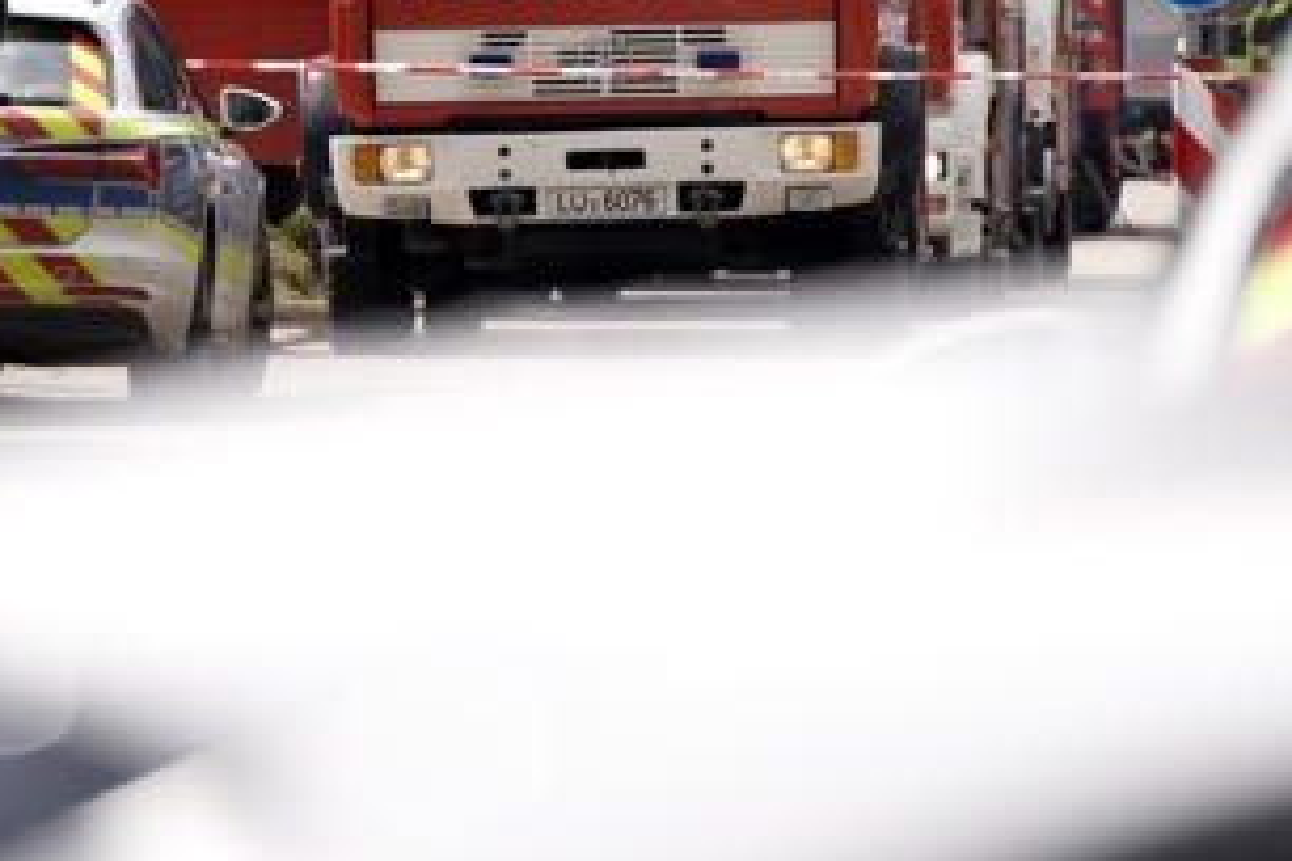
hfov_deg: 3.5
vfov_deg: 2.3
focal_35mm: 588
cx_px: 709
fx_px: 21101
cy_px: -127
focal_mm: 200
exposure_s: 1/1250
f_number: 2.8
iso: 100
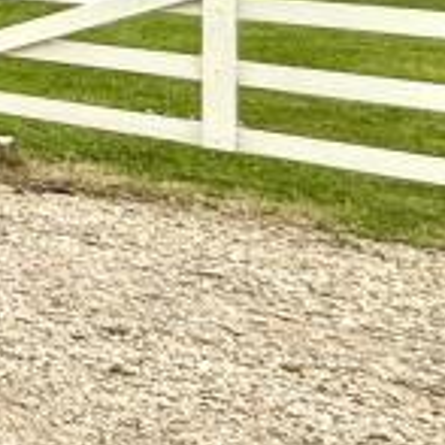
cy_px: -166
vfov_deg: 18.5
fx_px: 1251
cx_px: -1093
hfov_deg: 9.7
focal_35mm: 86
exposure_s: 1/1017
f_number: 2.2
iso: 50
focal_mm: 2.22
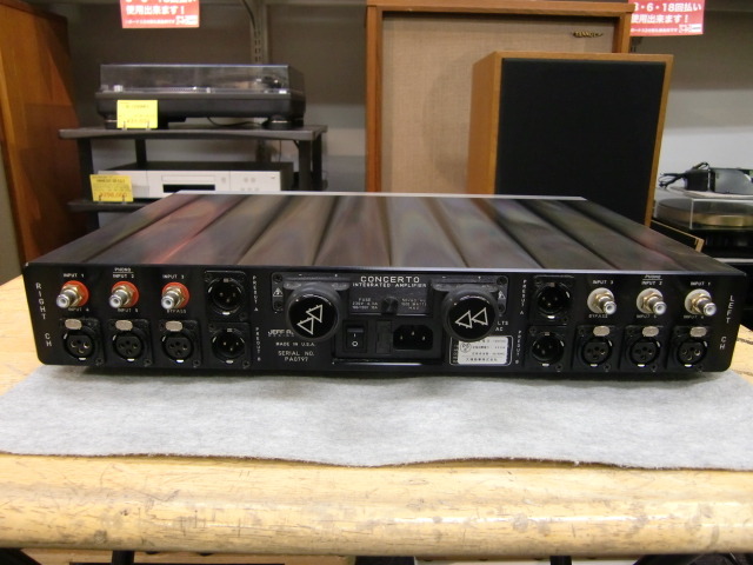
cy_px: 282
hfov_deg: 63.4
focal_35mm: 28
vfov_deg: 49.7
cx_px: 376
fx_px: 609
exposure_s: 1/60
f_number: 2.6
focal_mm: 4.9
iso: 320
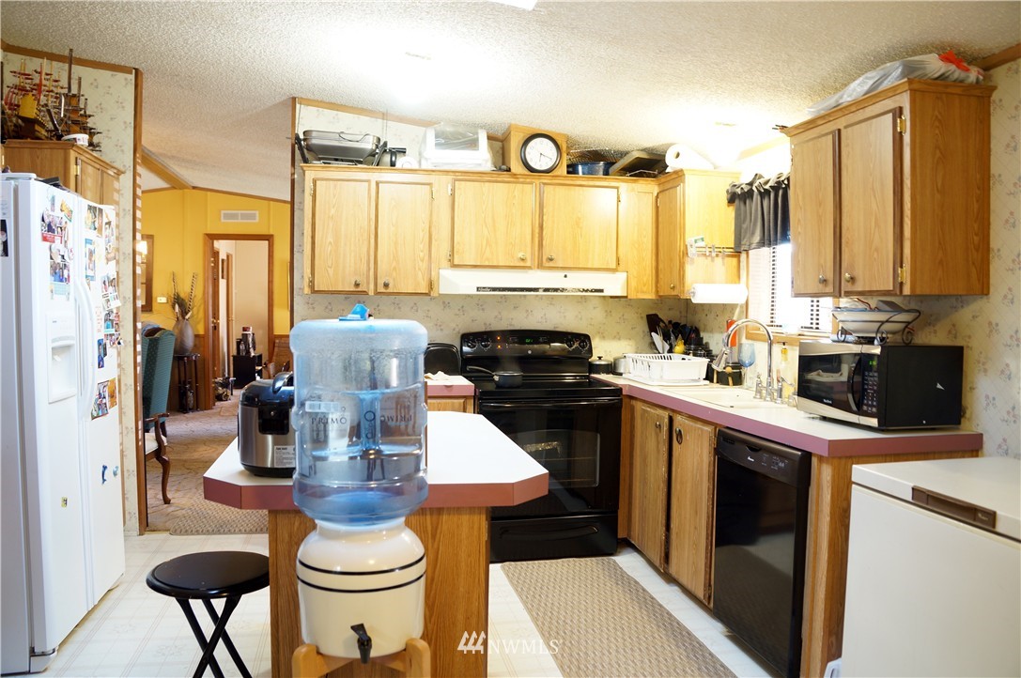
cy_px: 339
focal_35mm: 27
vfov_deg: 47.8
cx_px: 510
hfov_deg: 67.4
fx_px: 765
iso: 100
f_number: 4
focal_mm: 18
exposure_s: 1/2
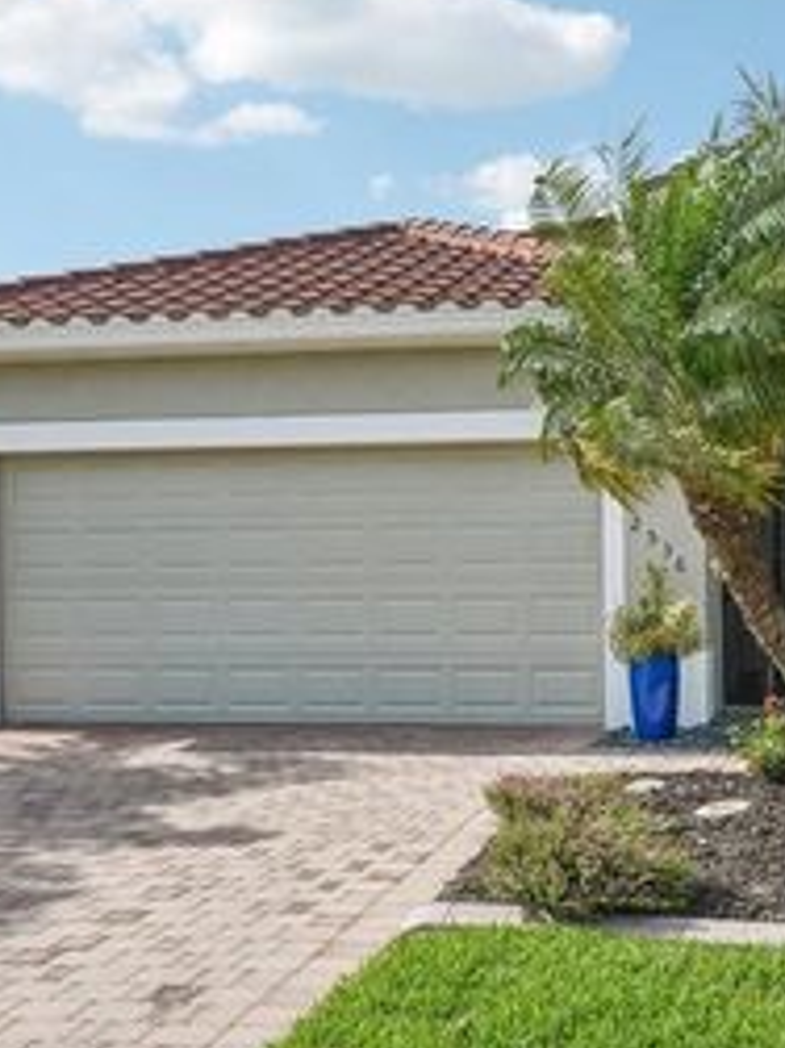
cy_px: 566
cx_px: 672
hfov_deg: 31.6
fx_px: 1332
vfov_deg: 42.9
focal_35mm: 44
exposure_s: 1/800
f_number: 8
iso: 400
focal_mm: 23
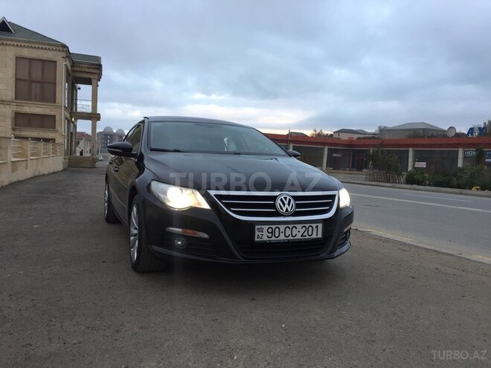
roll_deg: -3.2
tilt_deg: -4.3
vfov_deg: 48.2
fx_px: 411
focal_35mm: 29
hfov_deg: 61.7
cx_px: 246
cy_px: 184
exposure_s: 1/100
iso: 50
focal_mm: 4.15
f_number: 2.2
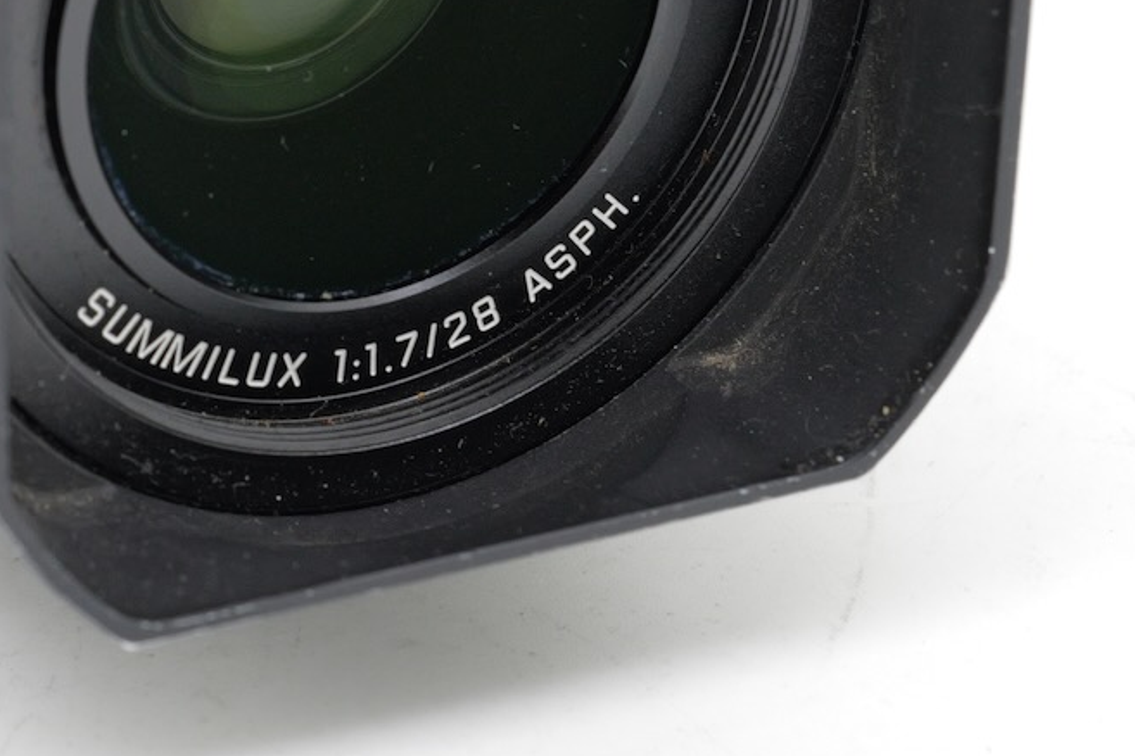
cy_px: -273
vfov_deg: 8.6
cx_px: -211
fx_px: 4949
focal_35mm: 157
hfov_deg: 12.8
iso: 800
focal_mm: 43
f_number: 8
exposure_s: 1/60
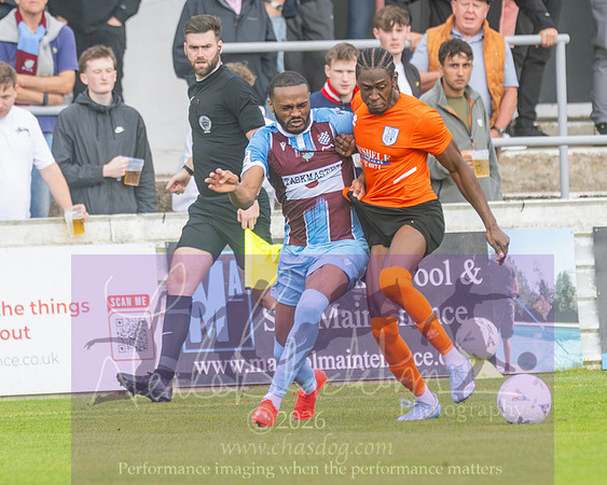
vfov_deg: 2.3
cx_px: 270
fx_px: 12244
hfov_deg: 2.8
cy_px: 199
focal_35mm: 682
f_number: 2.8
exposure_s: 1/1250
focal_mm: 250
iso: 800
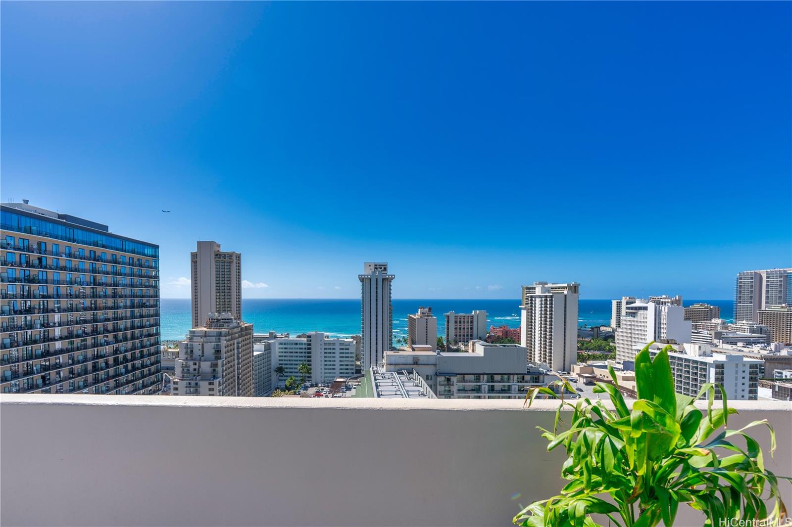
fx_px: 352
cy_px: 264
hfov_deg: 96.7
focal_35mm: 16
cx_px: 396
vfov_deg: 73.7
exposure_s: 1/400
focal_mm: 16
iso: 100
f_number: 7.1
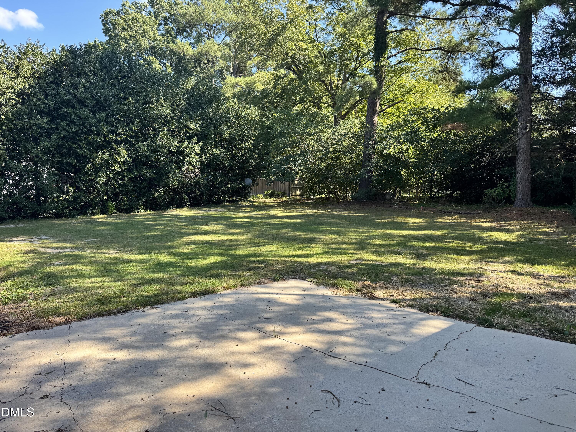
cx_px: 288
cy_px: 216
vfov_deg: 56.8
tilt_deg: -3.8
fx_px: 399
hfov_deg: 71.6
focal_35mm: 24
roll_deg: -0.2
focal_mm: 6.76
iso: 80
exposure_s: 1/693
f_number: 1.78
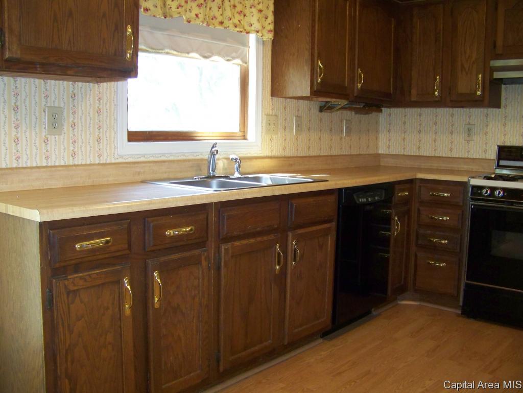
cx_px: 262
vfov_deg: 39.7
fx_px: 544
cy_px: 196
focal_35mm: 36
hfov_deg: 51.3
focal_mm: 5.85
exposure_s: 1/30
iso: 200
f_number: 2.8
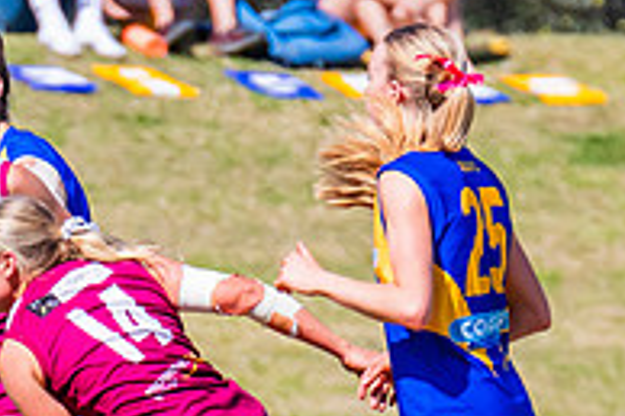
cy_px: 424
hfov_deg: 1.0
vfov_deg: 0.7
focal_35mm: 1988
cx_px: -374
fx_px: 34484
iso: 800
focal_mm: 420
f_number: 10
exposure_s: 1/1600
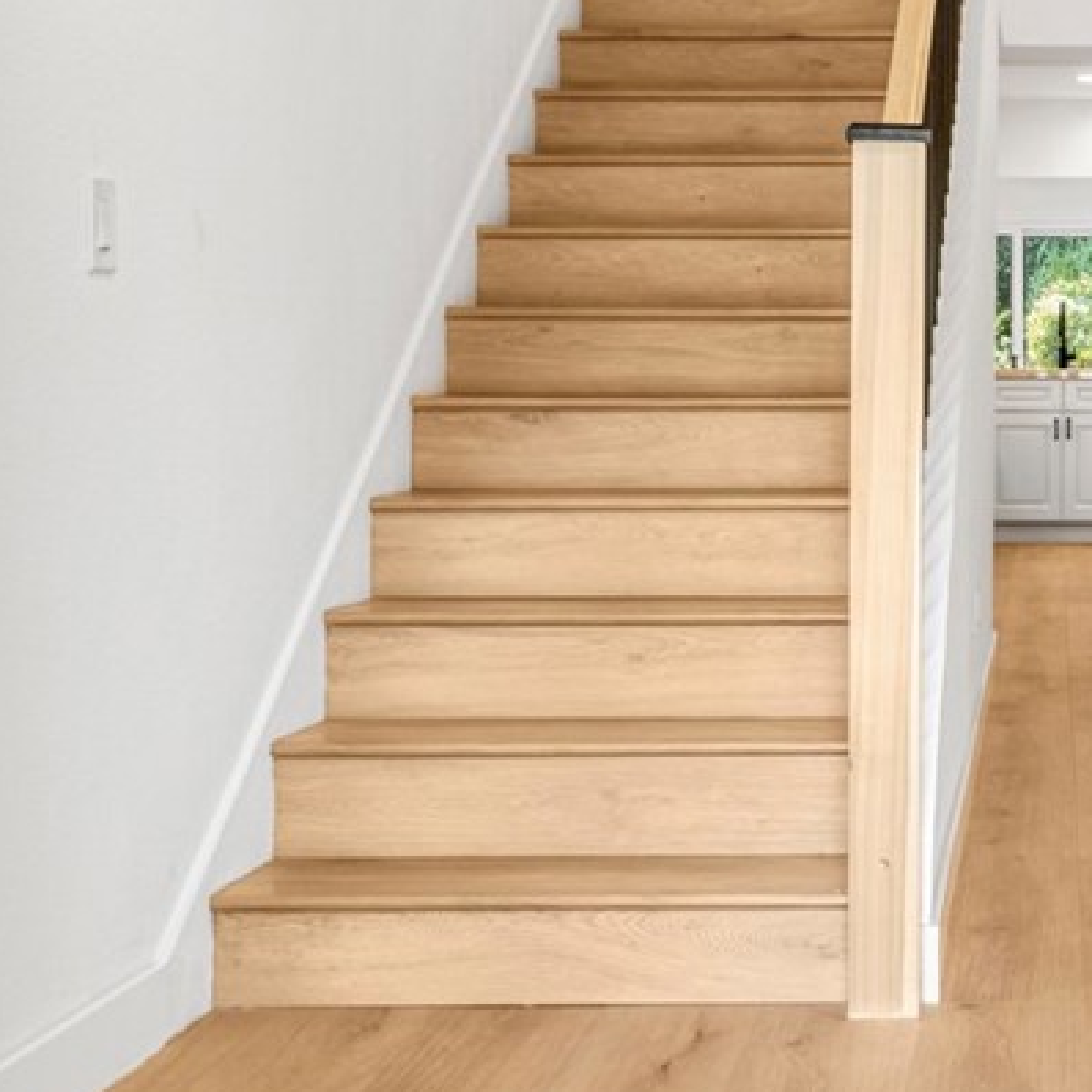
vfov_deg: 28.9
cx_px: 1081
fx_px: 2106
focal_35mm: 59
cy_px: 355
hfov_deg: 27.5
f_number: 5.6
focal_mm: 18
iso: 400
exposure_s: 1/30
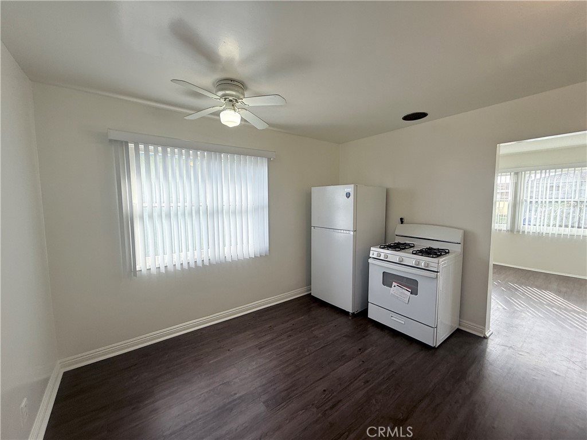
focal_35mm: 14
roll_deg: +0.7
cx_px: 294
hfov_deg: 102.1
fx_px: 237
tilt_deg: -4.4
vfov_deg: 85.7
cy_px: 220
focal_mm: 2.22
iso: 50
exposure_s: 1/133
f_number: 2.2
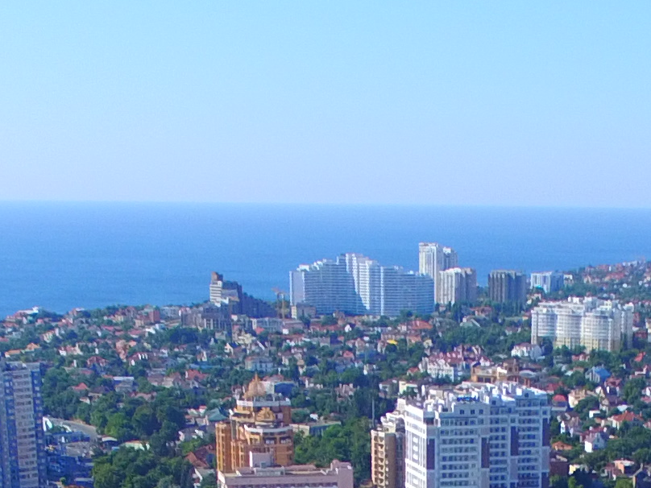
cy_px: 842
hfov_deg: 19.7
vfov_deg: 13.6
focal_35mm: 99
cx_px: 503
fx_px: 1862
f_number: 2.8
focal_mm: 3.61
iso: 100
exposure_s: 1/799
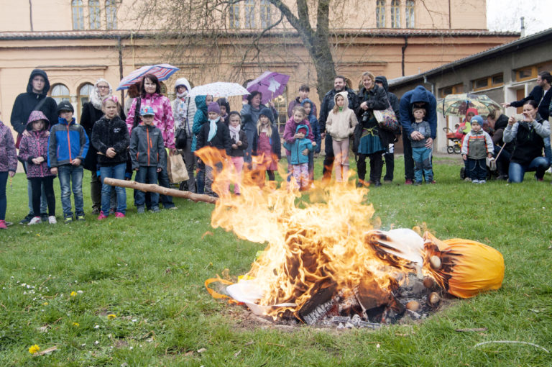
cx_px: 276
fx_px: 528
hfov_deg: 55.2
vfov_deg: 38.3
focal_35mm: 34
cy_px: 184
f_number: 9
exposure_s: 1/320
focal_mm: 23
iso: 400
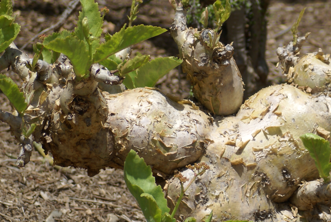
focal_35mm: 310
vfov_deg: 4.4
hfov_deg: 6.6
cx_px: 313
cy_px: 60
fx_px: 2854
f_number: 2.8
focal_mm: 90
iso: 100
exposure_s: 1/2000
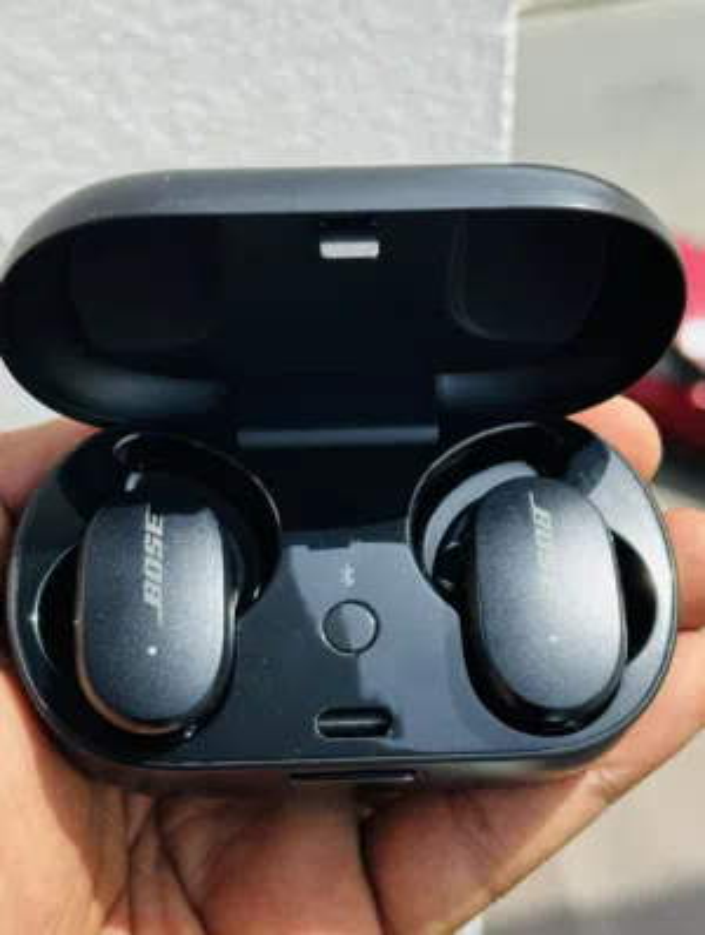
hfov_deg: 38.8
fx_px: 1002
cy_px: 468
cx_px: 352
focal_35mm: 37
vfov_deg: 50.1
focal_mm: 6.76
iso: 64
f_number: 1.78
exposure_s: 1/1312
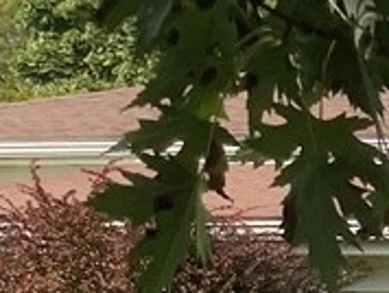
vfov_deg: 8.1
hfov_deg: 9.7
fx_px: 2003
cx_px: 955
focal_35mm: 178
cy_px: 499
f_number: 2.4
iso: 25
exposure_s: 1/574
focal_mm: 3.3
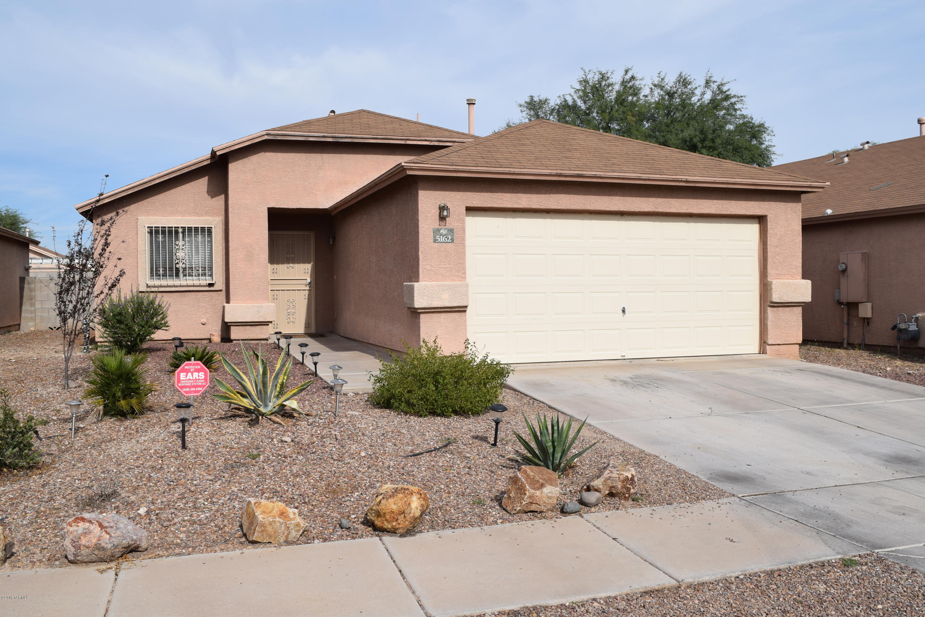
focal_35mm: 33
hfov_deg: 57.2
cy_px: 308
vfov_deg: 40.0
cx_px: 462
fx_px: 848
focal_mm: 22
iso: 200
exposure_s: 1/500
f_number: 11
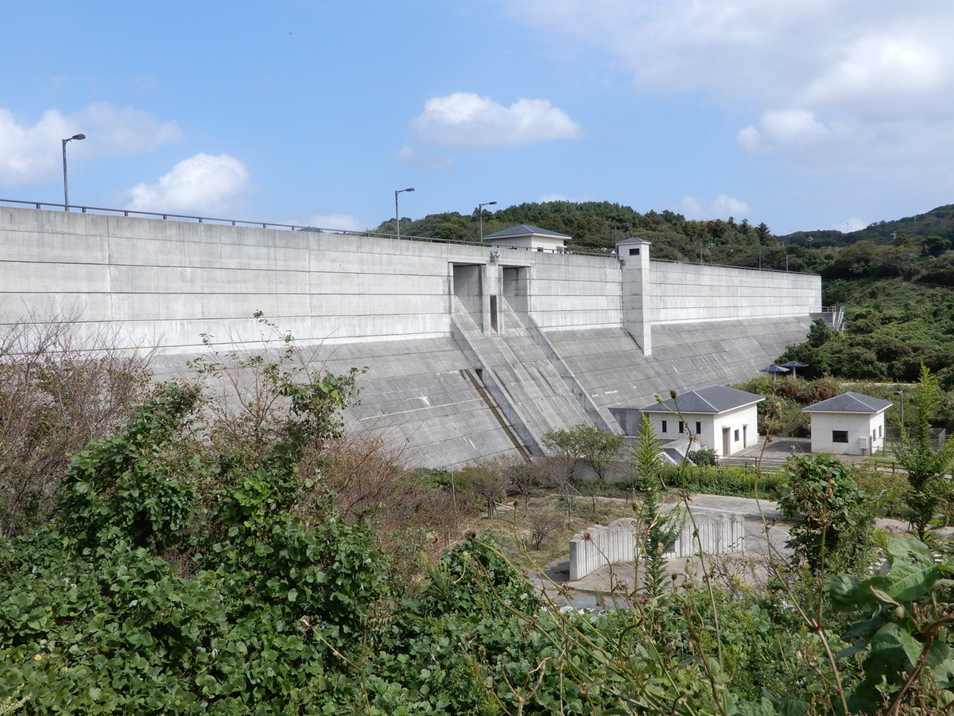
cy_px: 358
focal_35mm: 35
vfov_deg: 40.7
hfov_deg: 52.6
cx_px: 477
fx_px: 965
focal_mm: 6.2
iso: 80
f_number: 5
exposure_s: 1/640
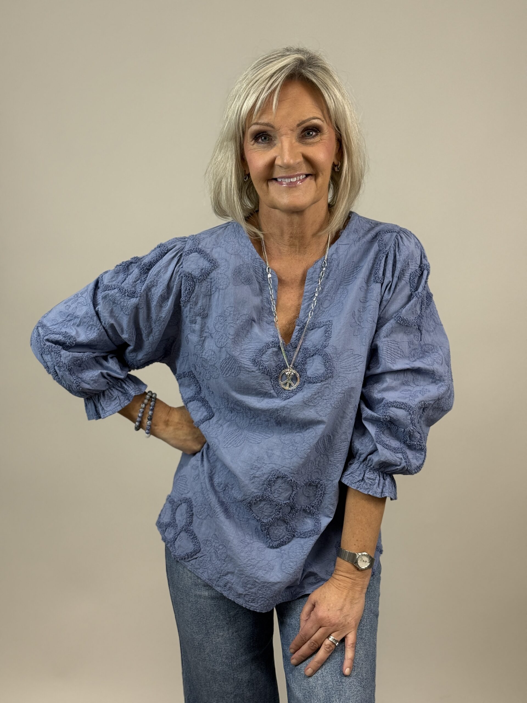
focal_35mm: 48
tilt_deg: -9.7
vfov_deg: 39.7
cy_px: 352
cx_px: 264
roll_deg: -0.6
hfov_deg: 30.3
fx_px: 974
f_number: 1.78
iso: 80
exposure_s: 1/100
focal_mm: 6.76
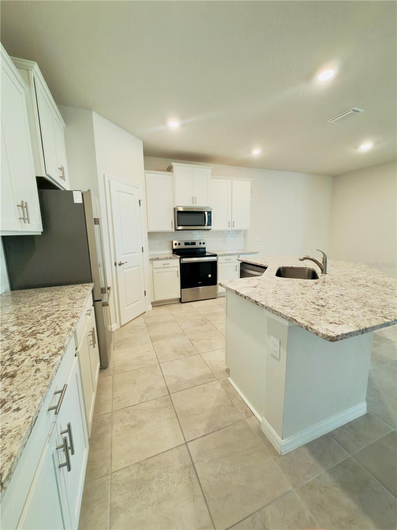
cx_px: 198
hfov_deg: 85.7
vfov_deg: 102.1
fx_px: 214
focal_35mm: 14
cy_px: 265
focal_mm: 2.22
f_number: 2.2
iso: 80
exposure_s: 1/30
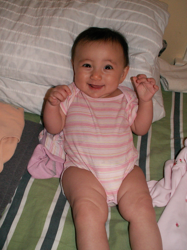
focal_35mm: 35
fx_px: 252
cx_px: 94
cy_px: 125
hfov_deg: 40.7
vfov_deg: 52.6
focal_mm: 5.86
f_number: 3.2
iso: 160
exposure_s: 1/40
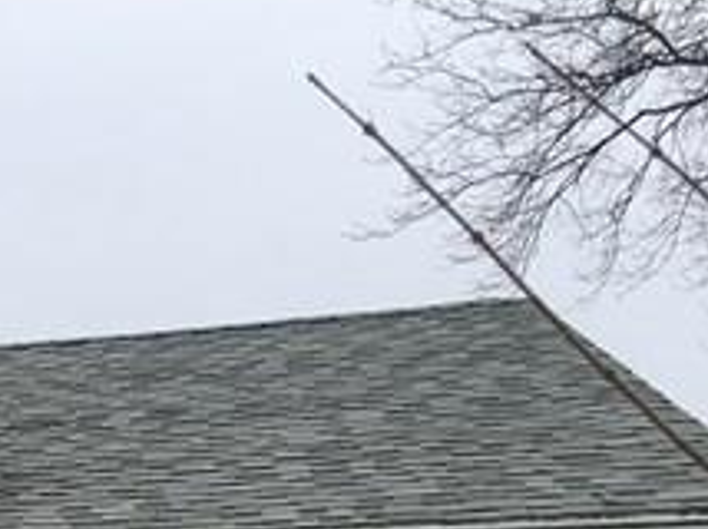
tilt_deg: +10.1
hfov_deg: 12.9
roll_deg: -1.8
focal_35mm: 139
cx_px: -559
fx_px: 2840
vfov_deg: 9.6
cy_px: 1220
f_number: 2.2
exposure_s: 1/1709
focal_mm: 4.15
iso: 25
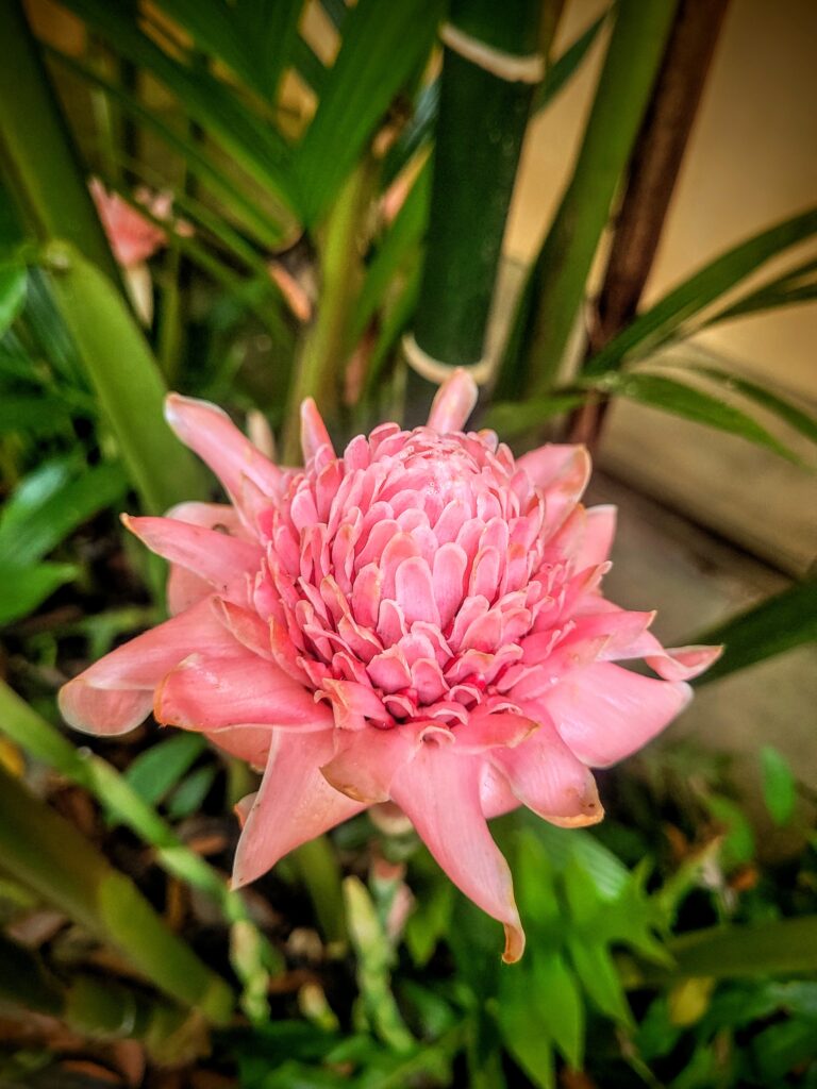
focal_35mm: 26
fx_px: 818
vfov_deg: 67.3
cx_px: 408
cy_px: 544
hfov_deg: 53.1
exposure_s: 1/120
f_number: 1.8
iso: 250
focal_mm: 5.4
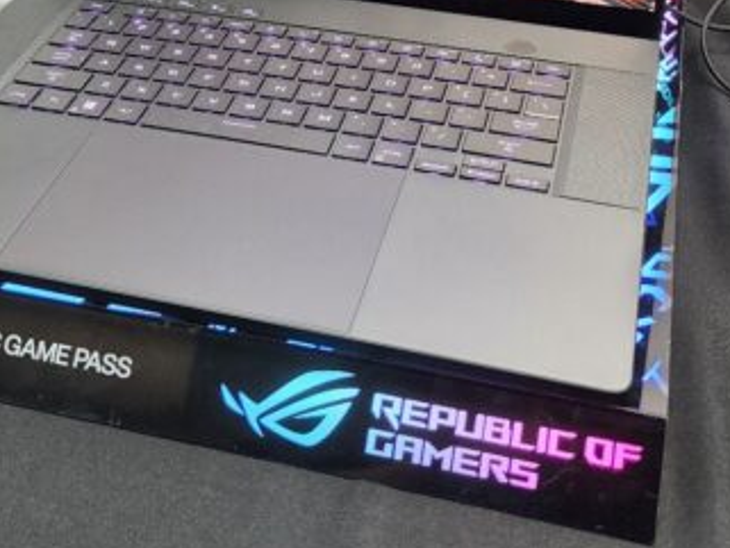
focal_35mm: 55
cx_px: 325
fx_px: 1160
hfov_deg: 34.9
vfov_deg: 25.4
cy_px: 16
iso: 200
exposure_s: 1/100
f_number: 1.8
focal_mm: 6.4
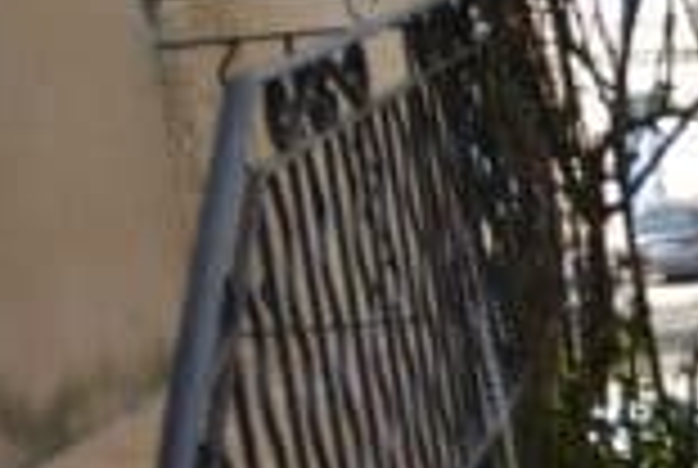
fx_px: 3166
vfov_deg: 8.4
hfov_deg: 11.0
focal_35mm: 163
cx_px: 1567
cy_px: 590
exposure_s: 1/800
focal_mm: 22
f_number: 4
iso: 400
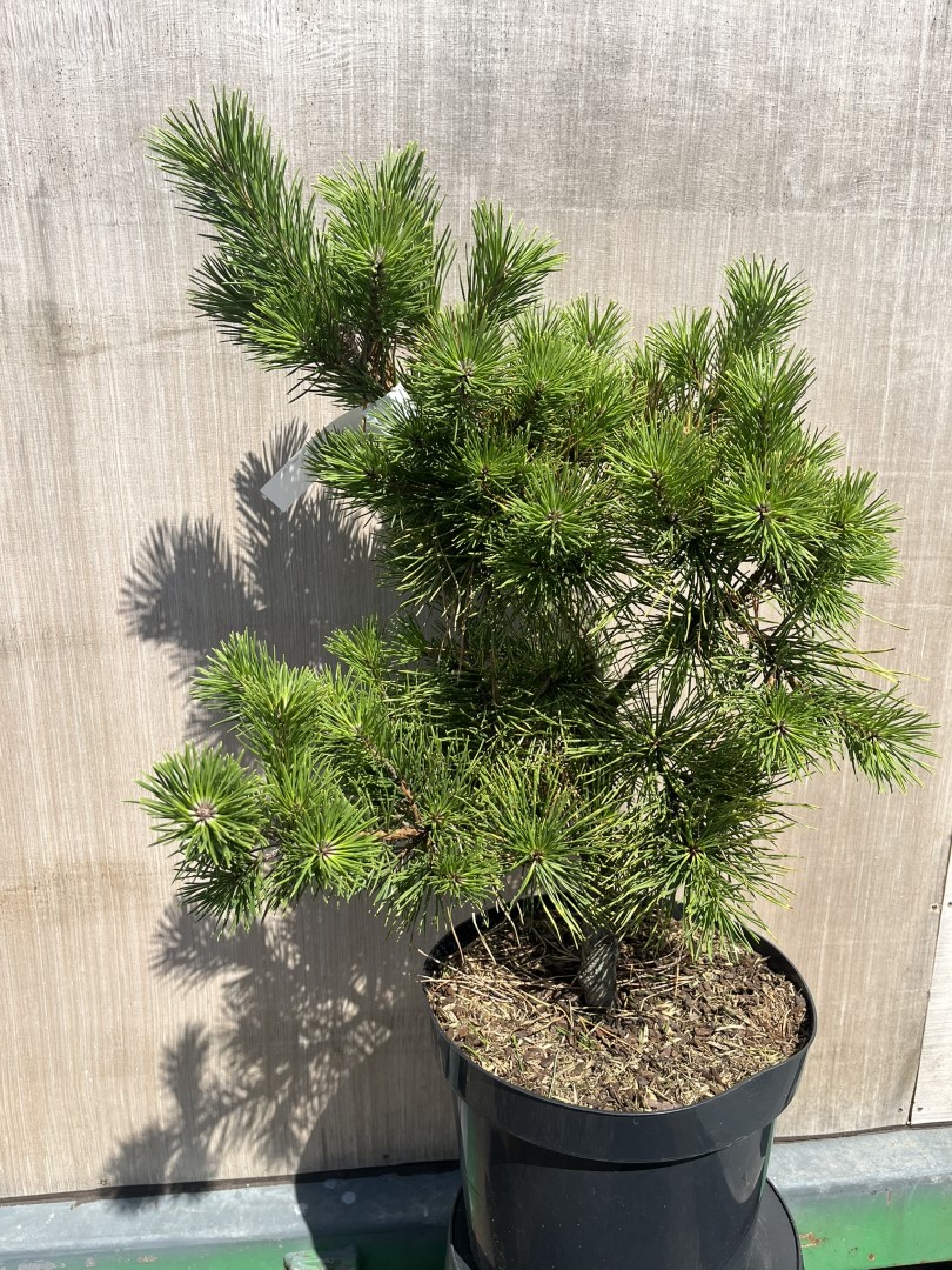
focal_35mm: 26
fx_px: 953
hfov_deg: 53.1
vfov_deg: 67.3
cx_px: 476
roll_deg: -2.5
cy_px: 635
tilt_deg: -16.2
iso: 50
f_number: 1.6
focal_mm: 5.1
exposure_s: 1/2967
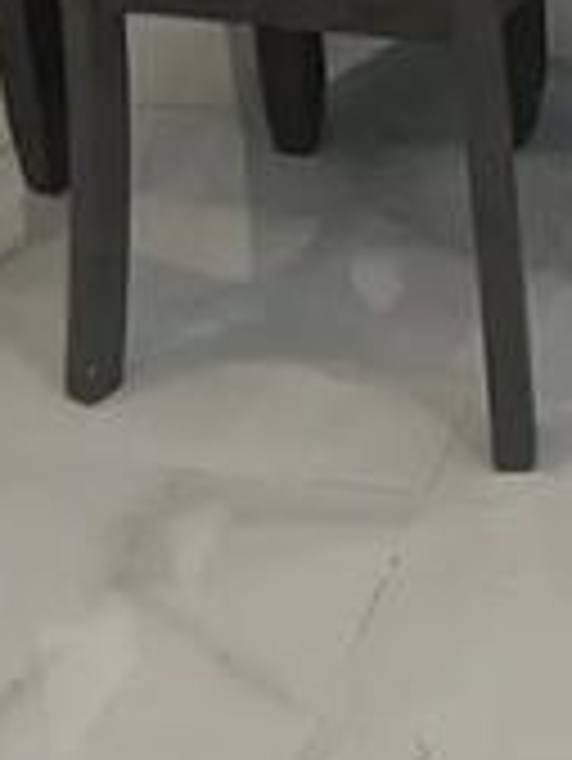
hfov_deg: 11.3
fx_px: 2883
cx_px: 446
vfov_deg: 14.0
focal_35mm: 131
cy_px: -425
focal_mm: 5.7
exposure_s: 1/120
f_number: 1.5
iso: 80
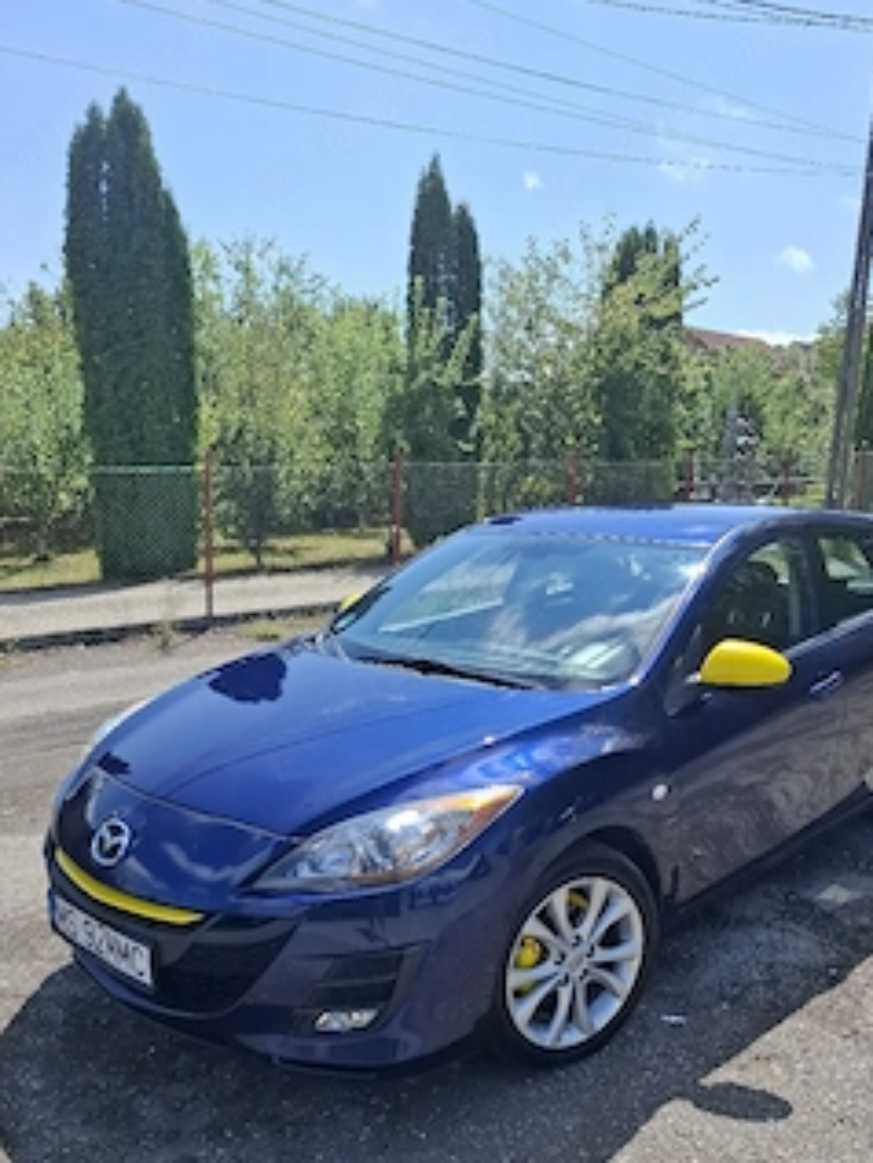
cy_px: 726
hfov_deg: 48.2
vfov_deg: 60.8
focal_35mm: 29
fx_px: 975
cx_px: 451
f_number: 1.8
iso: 50
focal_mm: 5.54
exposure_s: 1/3333
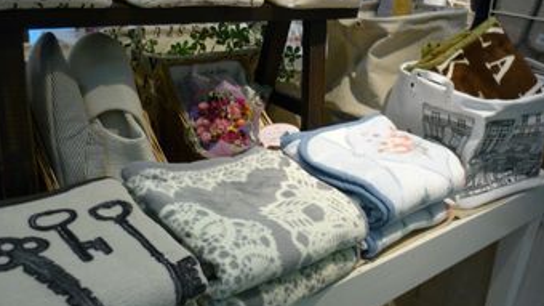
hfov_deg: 54.0
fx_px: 534
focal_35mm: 37
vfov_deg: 31.9
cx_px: 274
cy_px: 167
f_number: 2.8
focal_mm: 5.5
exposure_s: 1/30
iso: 160
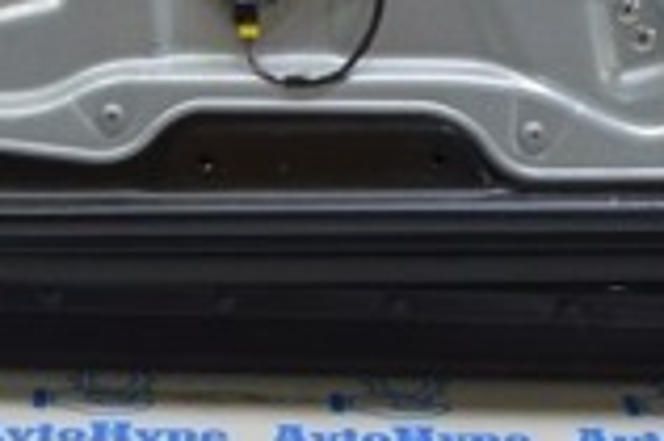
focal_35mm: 140
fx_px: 2580
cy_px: -355
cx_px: 202
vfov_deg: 9.3
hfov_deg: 14.6
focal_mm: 23
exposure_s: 1/25
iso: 400
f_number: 5.6
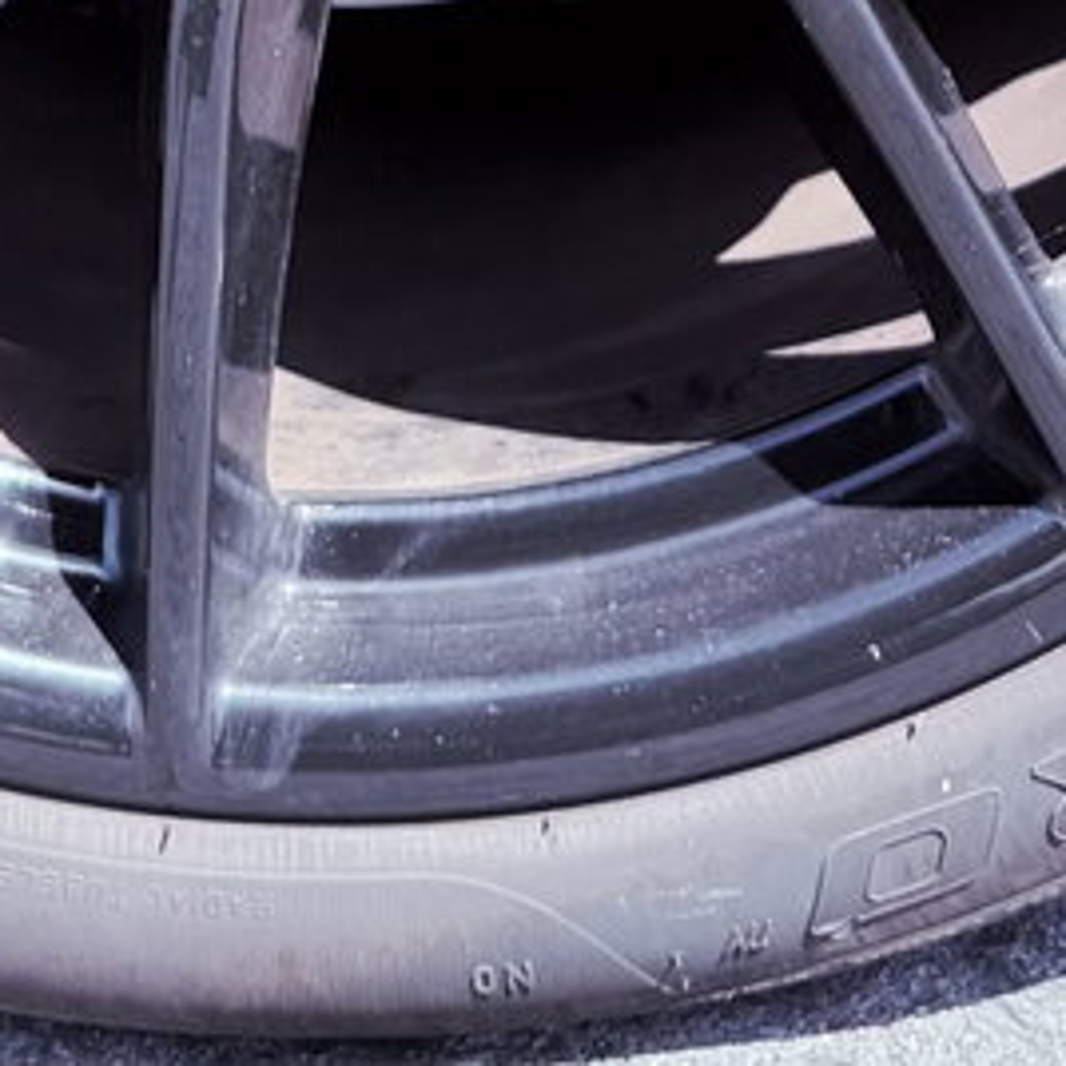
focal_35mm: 108
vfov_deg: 13.9
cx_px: 434
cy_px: -980
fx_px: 3763
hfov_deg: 16.1
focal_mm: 6.76
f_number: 1.78
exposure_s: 1/992
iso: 80
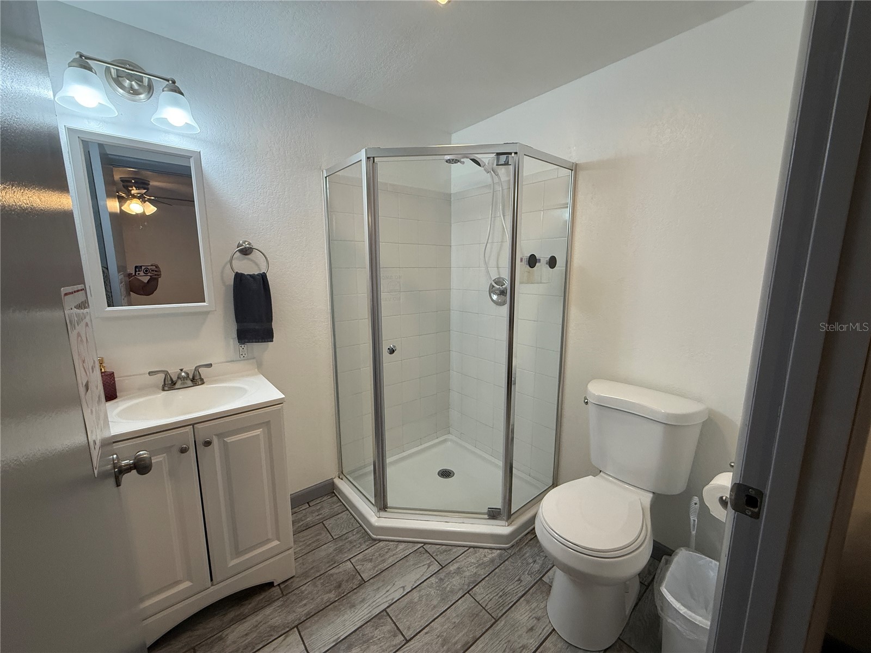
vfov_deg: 85.7
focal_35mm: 14
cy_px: 326
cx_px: 436
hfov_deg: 102.1
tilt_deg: -8.9
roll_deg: +0.5
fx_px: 352
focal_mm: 2.22
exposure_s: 1/120
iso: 250
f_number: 2.2
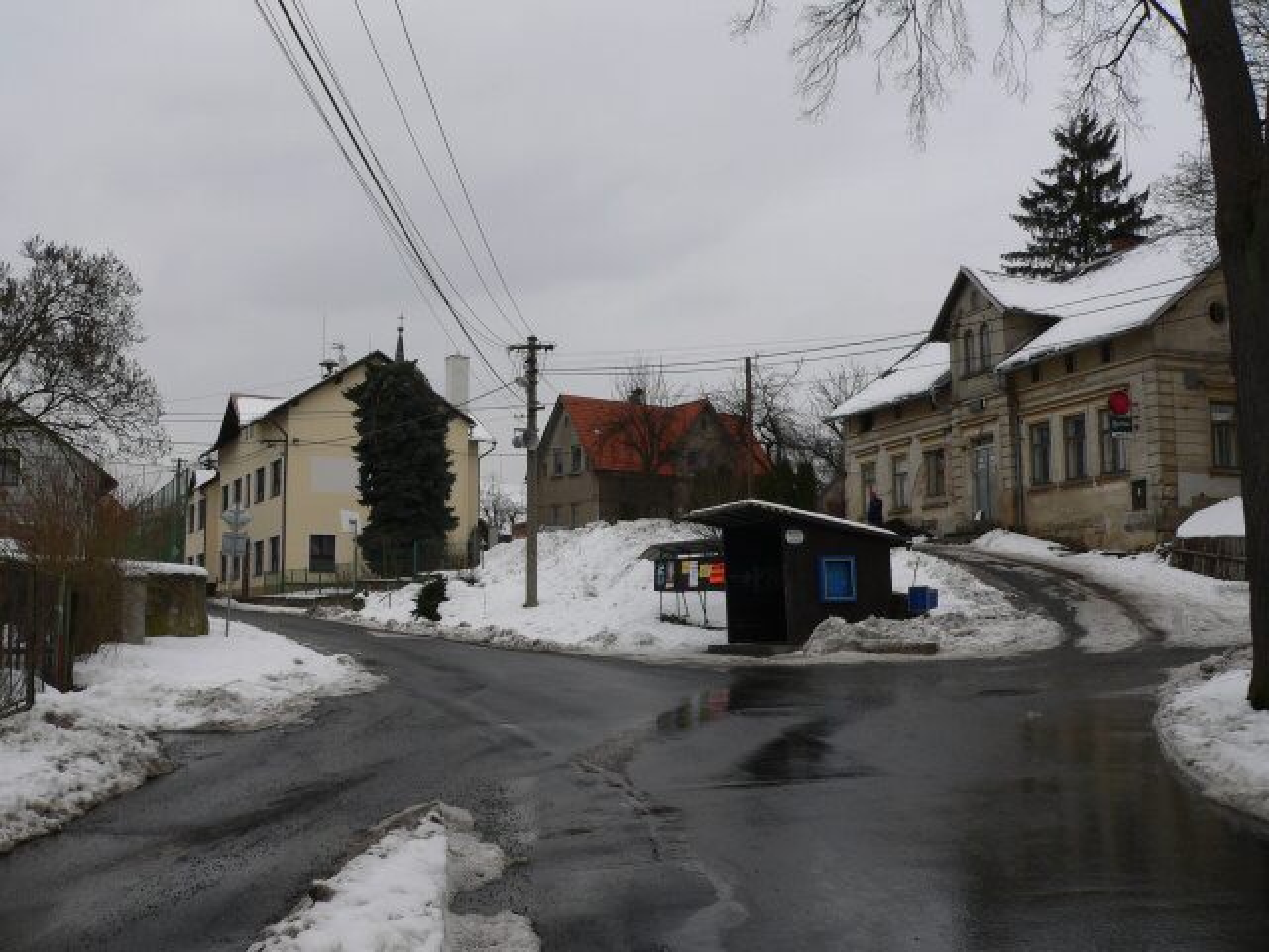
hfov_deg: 51.4
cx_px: 634
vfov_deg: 39.7
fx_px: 1320
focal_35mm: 36
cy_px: 476
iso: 80
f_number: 4.6
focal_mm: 6
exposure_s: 1/500
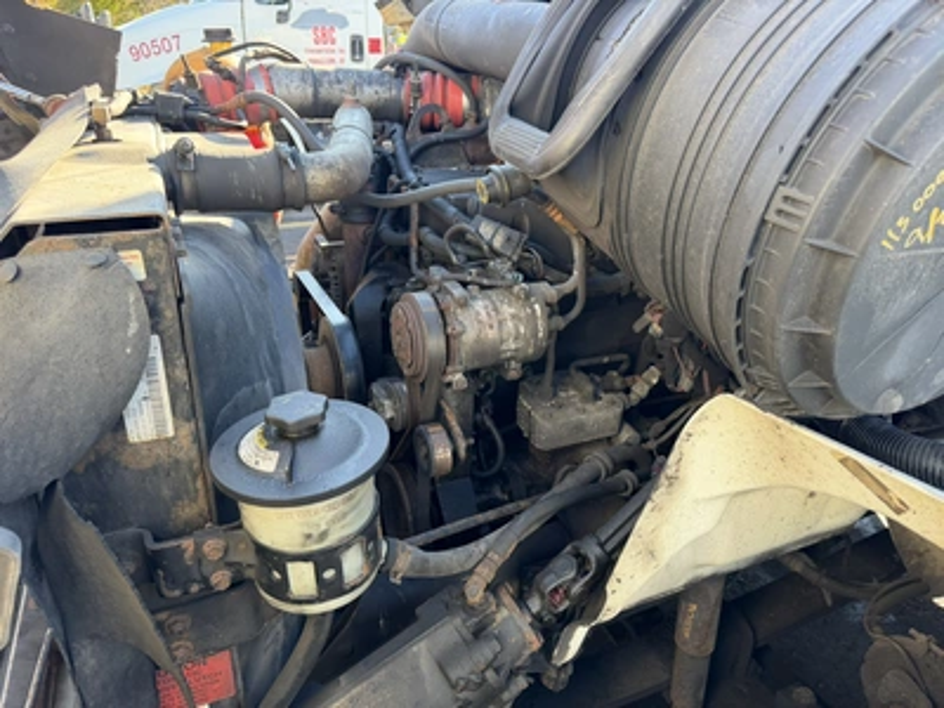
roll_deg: -2.2
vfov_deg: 56.8
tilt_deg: -22.9
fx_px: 654
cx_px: 472
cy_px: 354
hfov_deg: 71.6
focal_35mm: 24
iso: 125
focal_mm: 6.76
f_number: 1.78
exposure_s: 1/214
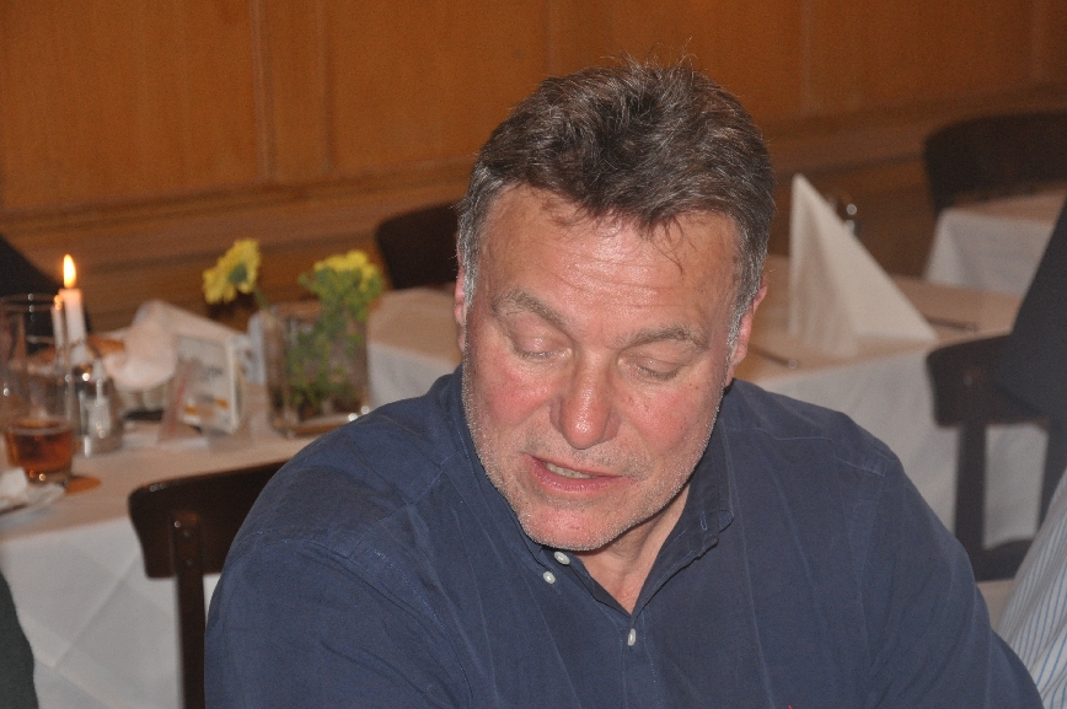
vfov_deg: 12.0
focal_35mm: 114
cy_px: 399
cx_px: 605
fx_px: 3376
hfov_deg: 18.0
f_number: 5.3
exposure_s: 1/60
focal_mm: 66
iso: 800
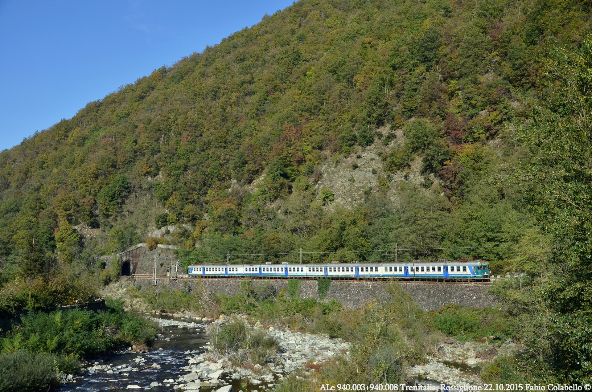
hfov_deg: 49.6
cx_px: 296
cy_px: 196
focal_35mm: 39
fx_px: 640
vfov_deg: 34.1
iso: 160
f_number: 7.1
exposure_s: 1/640
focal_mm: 26
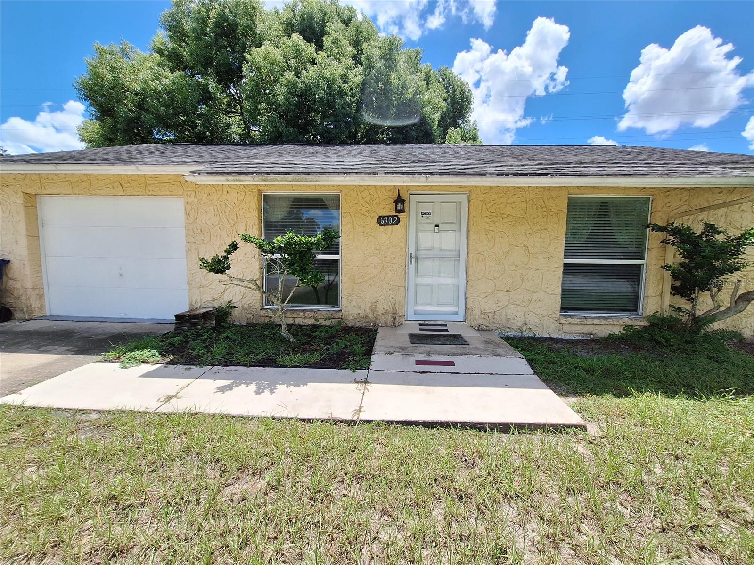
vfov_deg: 89.9
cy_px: 282
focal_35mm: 13
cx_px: 377
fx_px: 283
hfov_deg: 106.2
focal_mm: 1.74
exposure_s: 1/2392
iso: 40
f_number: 2.2
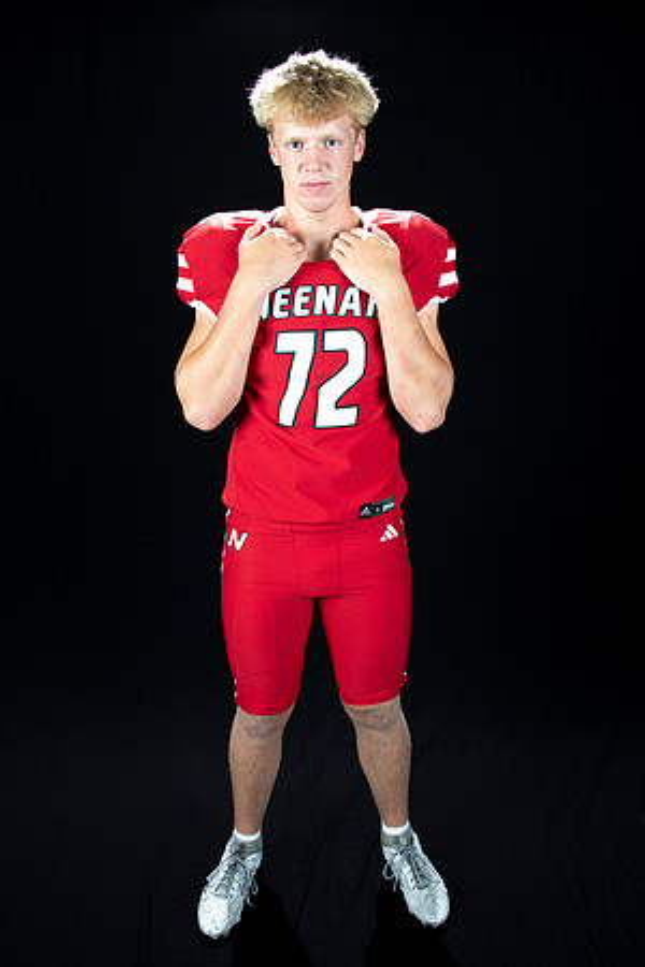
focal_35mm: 28
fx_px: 752
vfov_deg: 65.5
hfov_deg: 46.4
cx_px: 322
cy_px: 484
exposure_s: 1/160
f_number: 9
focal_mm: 28
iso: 320
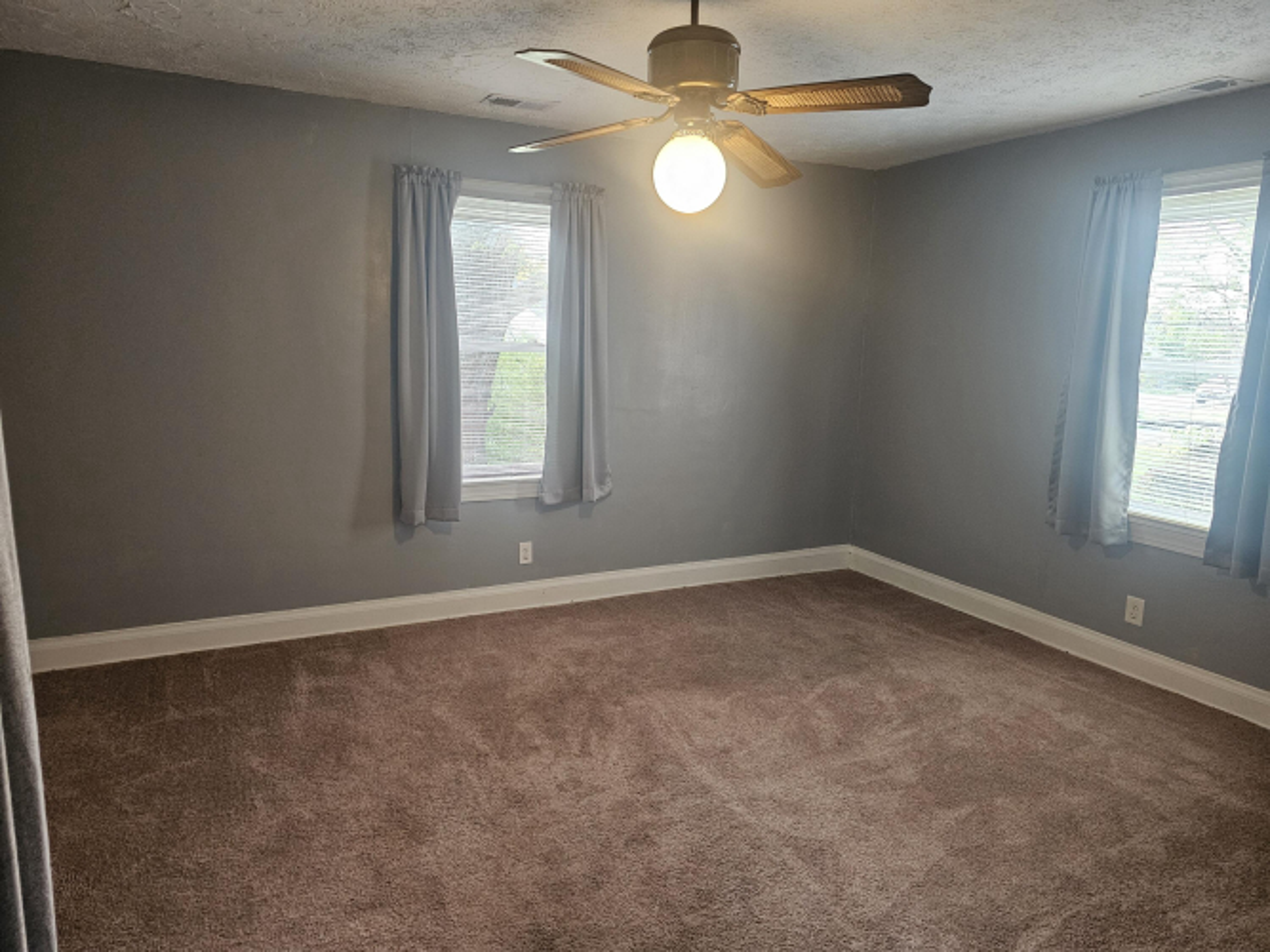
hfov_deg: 73.9
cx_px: 635
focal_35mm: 23
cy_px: 476
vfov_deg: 58.9
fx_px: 844
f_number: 1.7
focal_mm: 6.3
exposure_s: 1/60
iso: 640
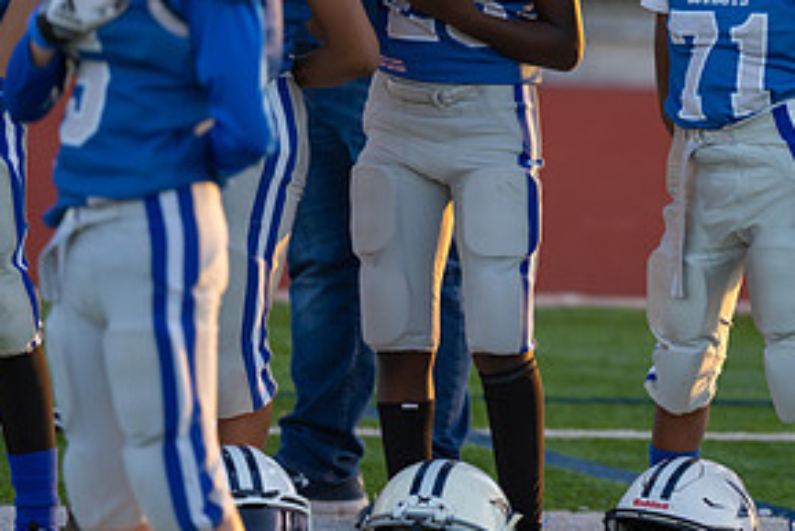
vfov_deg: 3.4
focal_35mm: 401
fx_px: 8859
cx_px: 734
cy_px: 34
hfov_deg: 5.1
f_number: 2.8
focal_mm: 200
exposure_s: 1/640
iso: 320
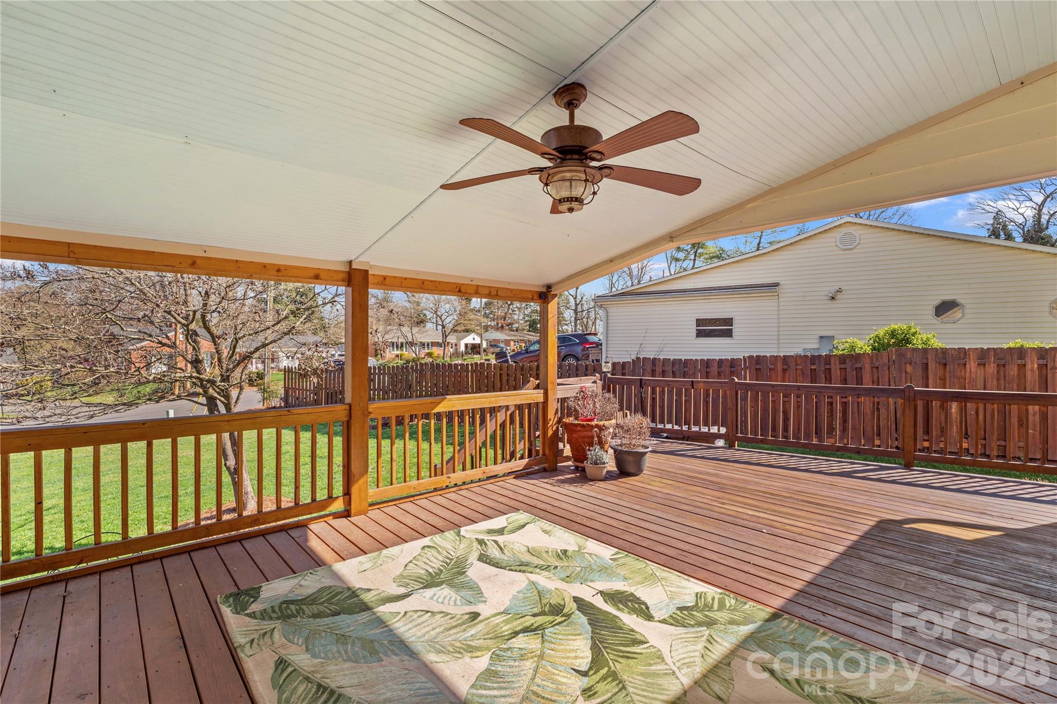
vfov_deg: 73.7
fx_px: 470
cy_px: 352
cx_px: 528
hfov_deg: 96.7
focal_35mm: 16
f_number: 8
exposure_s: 1/30
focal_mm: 16
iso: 100
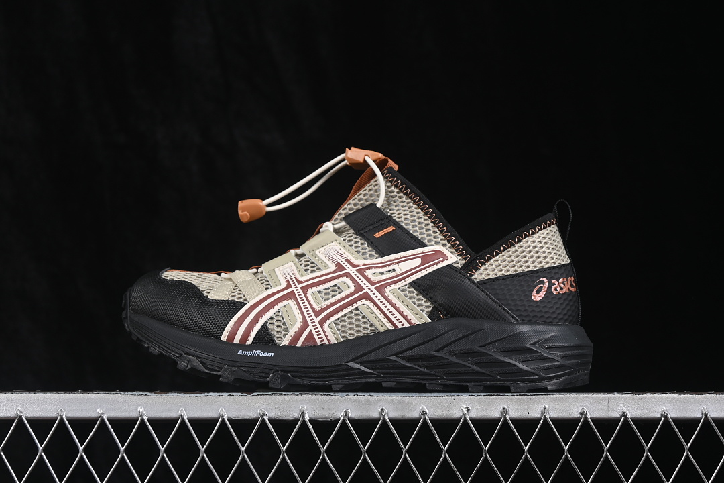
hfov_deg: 27.0
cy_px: 242
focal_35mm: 75
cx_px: 362
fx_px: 1508
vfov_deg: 18.2
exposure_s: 1/60
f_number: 7.1
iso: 160
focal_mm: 50
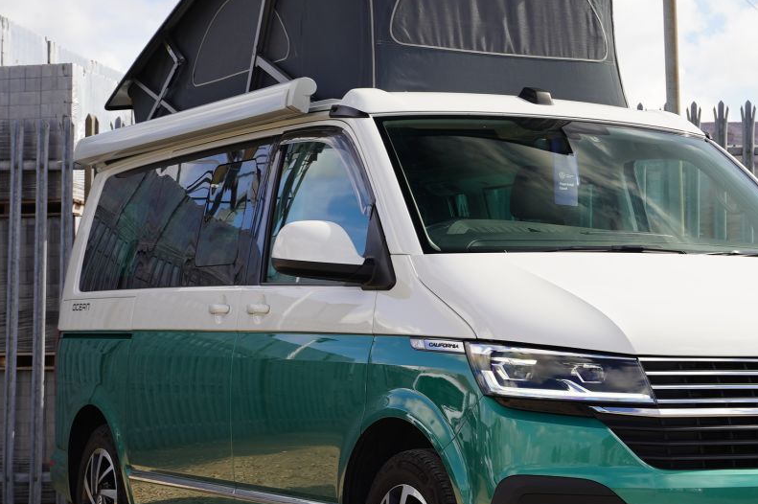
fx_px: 1995
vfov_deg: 14.4
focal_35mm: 95
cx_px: 525
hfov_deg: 21.4
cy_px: 277
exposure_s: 1/100
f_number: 7.1
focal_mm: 46.9
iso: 100
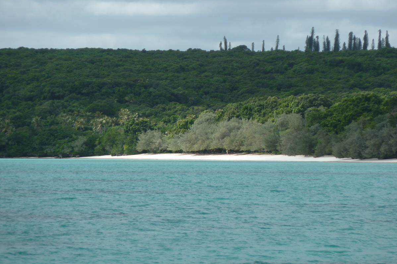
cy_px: 134
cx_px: 199
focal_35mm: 313
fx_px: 3451
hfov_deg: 6.6
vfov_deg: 4.4
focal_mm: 49.2
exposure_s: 1/400
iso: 80
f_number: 4.9
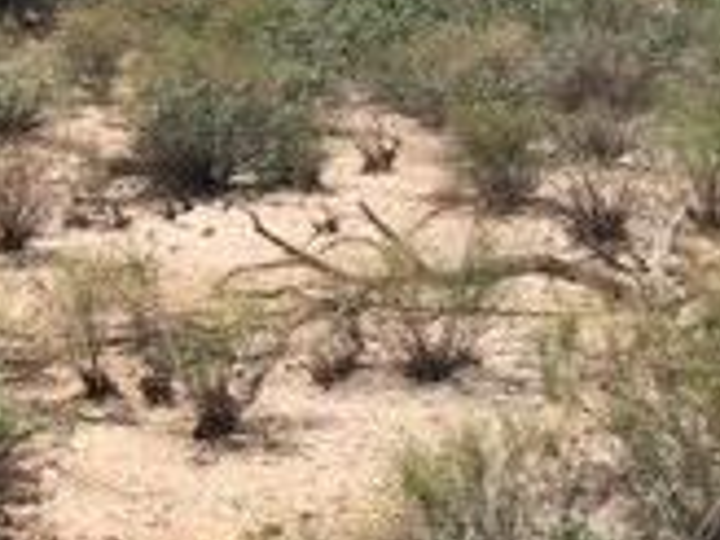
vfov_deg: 12.9
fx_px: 2350
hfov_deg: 16.6
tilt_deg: -4.9
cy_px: 9
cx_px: -158
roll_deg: +0.6
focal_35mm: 113
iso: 25
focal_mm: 4.15
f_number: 2.2
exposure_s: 1/1789
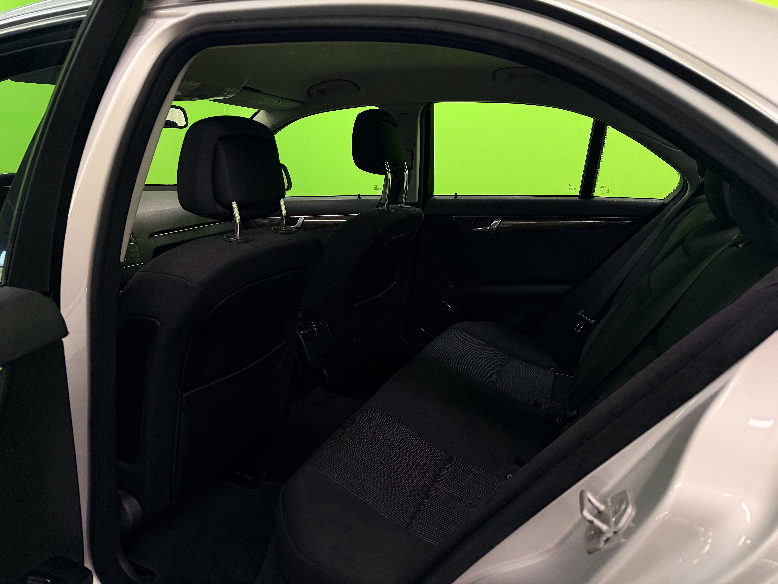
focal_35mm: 24
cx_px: 389
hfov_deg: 71.6
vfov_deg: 56.8
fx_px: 539
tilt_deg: -15.5
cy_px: 292
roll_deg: -1.2
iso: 250
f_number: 1.78
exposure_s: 1/100
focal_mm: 6.76
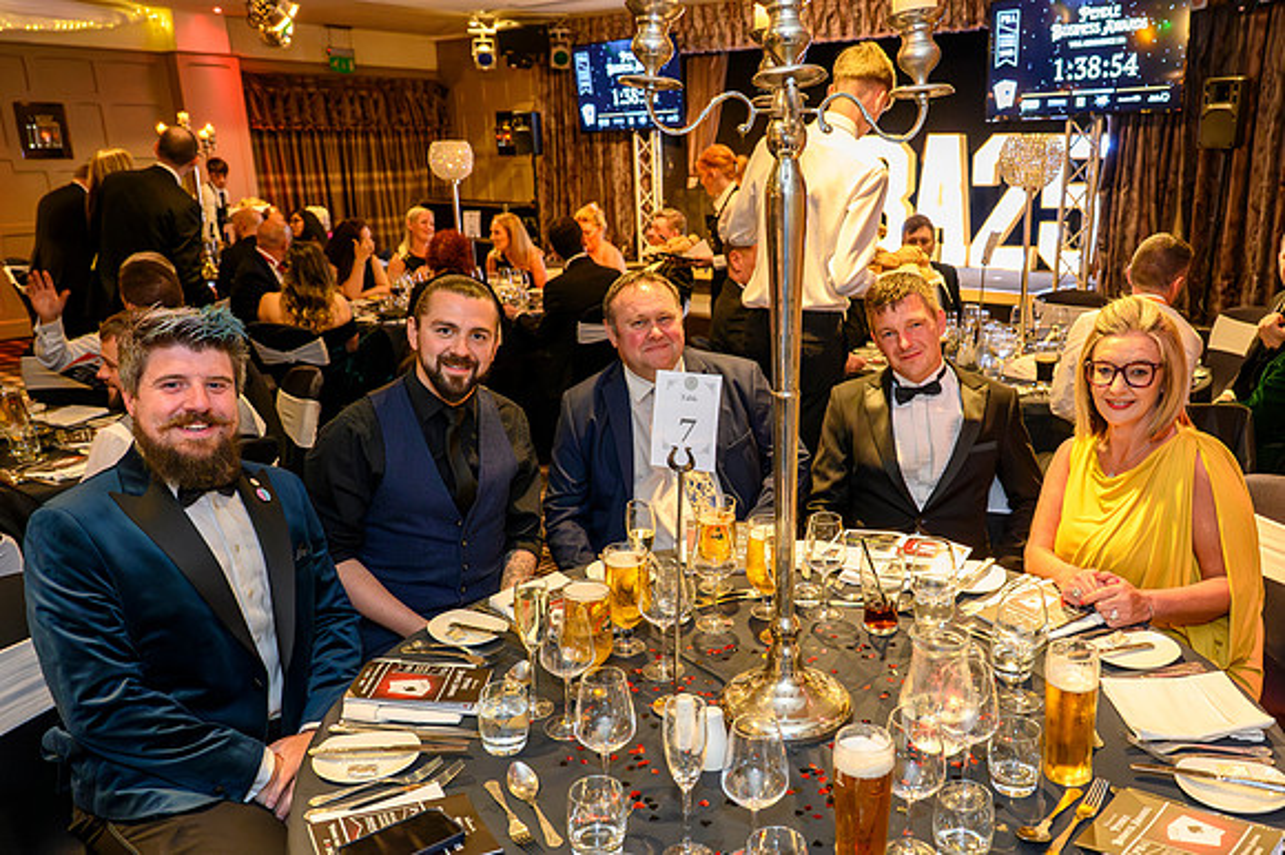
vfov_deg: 45.4
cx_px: 728
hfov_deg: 64.2
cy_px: 484
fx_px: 1019
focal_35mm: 29
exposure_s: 1/125
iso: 11400
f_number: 4
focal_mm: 24
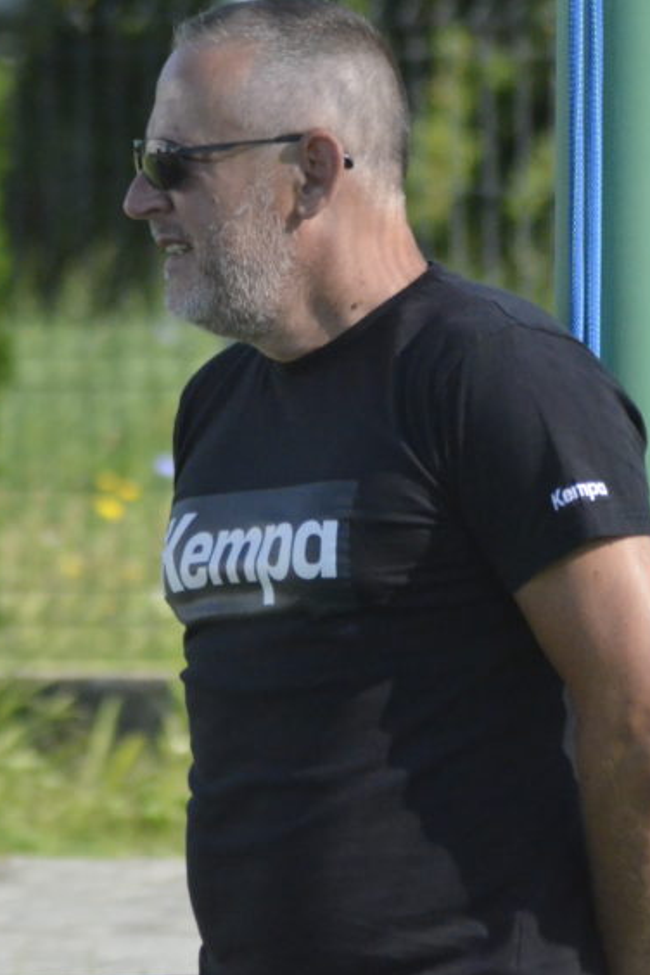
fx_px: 22071
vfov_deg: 2.5
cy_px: 418
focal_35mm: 815
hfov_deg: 1.7
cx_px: 254
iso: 4000
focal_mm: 300
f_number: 9
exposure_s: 1/4000
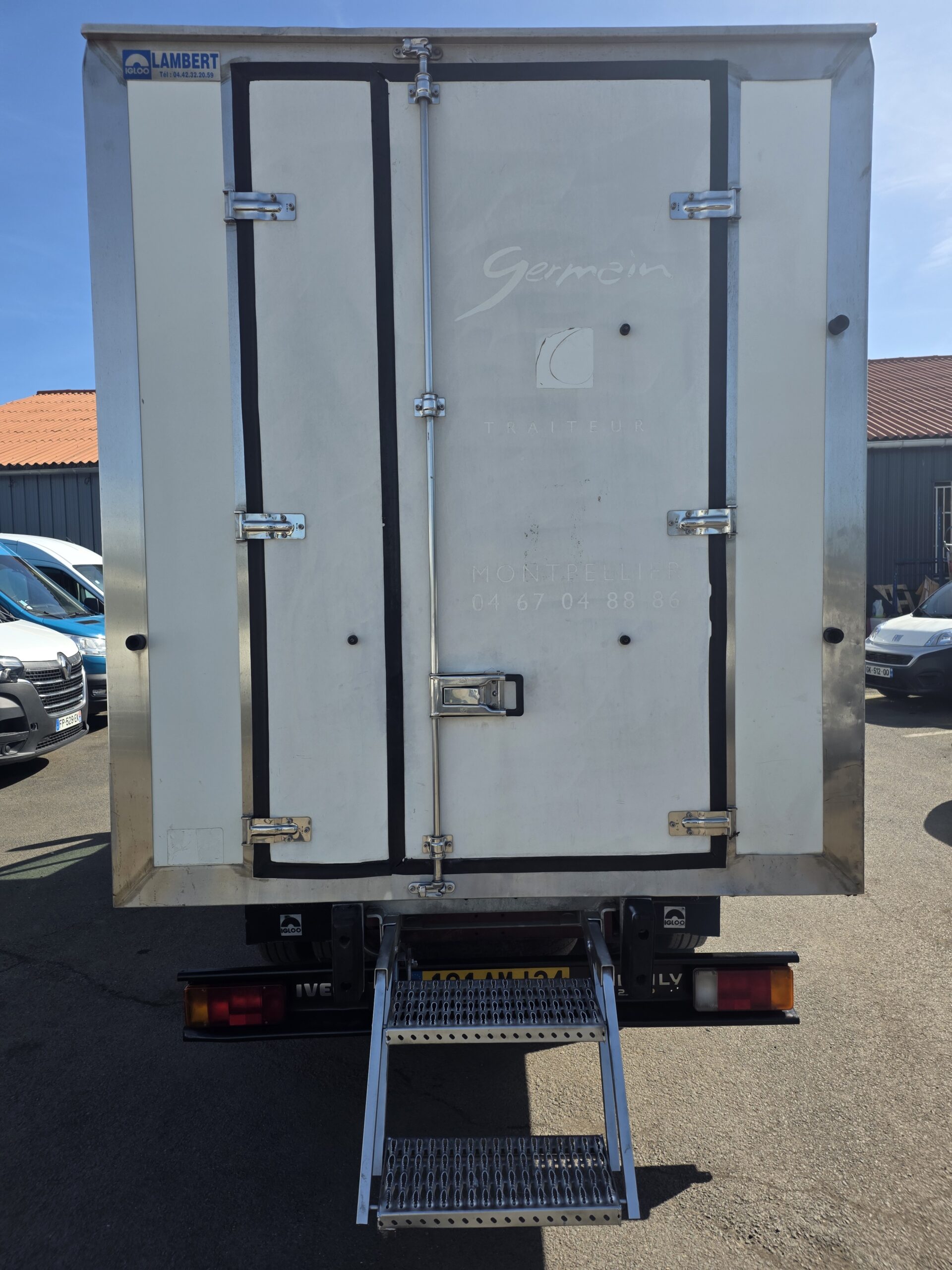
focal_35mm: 23
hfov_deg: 58.9
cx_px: 476
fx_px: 843
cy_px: 635
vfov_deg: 73.9
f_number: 1.7
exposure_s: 1/4237
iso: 80
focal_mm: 6.25
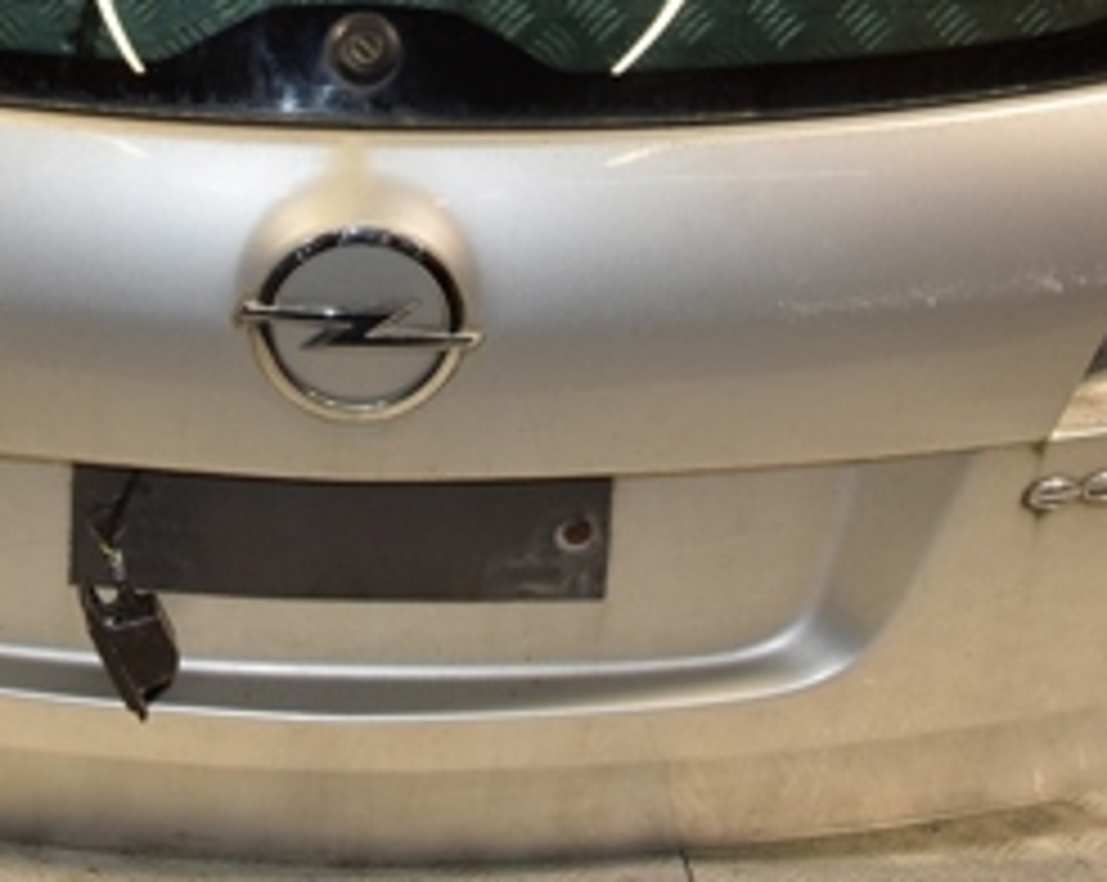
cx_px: 266
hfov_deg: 21.6
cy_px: 0
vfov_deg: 17.0
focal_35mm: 88
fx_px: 2879
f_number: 8
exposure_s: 1/200
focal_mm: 24
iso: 800
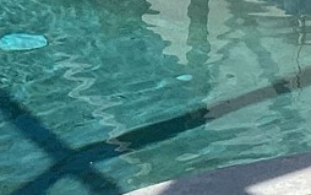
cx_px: 42
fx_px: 1755
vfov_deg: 6.3
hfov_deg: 10.1
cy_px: 72
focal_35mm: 207
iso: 25
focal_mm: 3.3
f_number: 2.4
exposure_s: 1/1538
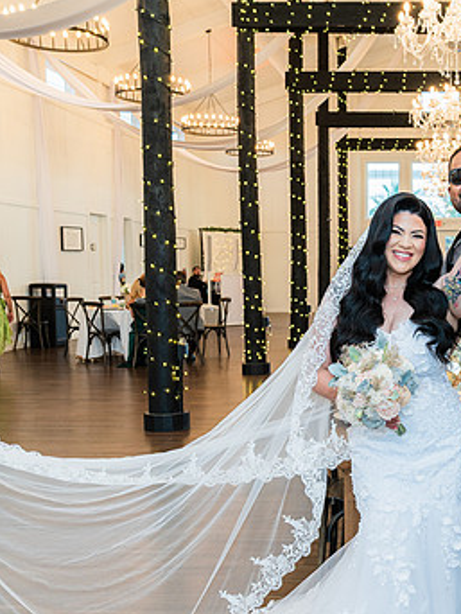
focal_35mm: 47
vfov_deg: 40.3
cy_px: 357
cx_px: 425
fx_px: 834
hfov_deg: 29.5
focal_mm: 24
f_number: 4
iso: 400
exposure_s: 1/60
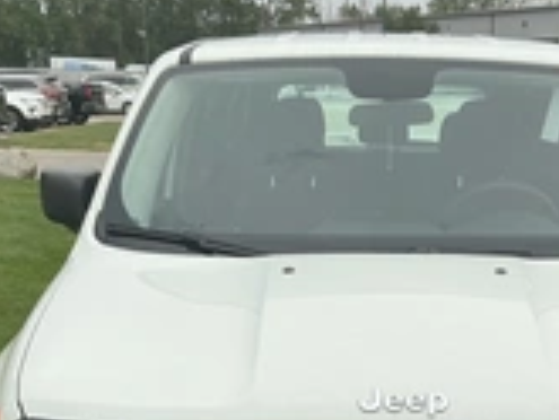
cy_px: 457
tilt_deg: -18.9
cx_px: 417
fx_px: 1099
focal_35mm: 68
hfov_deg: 28.1
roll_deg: -1.2
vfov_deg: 20.7
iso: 25
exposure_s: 1/606
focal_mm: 3
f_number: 1.8
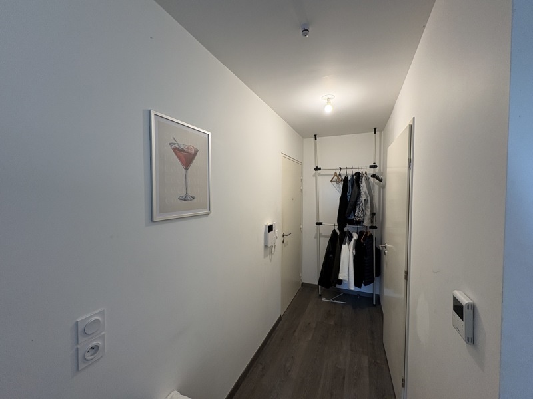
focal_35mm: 14
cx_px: 266
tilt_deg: -2.3
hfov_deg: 102.1
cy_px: 200
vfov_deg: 85.7
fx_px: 216
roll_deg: -0.2
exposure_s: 1/50
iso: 125
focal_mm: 2.22
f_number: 2.2
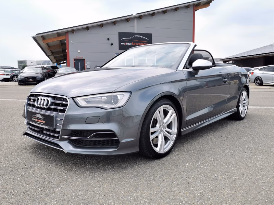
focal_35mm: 29
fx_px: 230
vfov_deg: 48.2
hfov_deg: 61.7
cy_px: 102
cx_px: 137
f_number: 1.8
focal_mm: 5.58
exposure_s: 1/1621
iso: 50
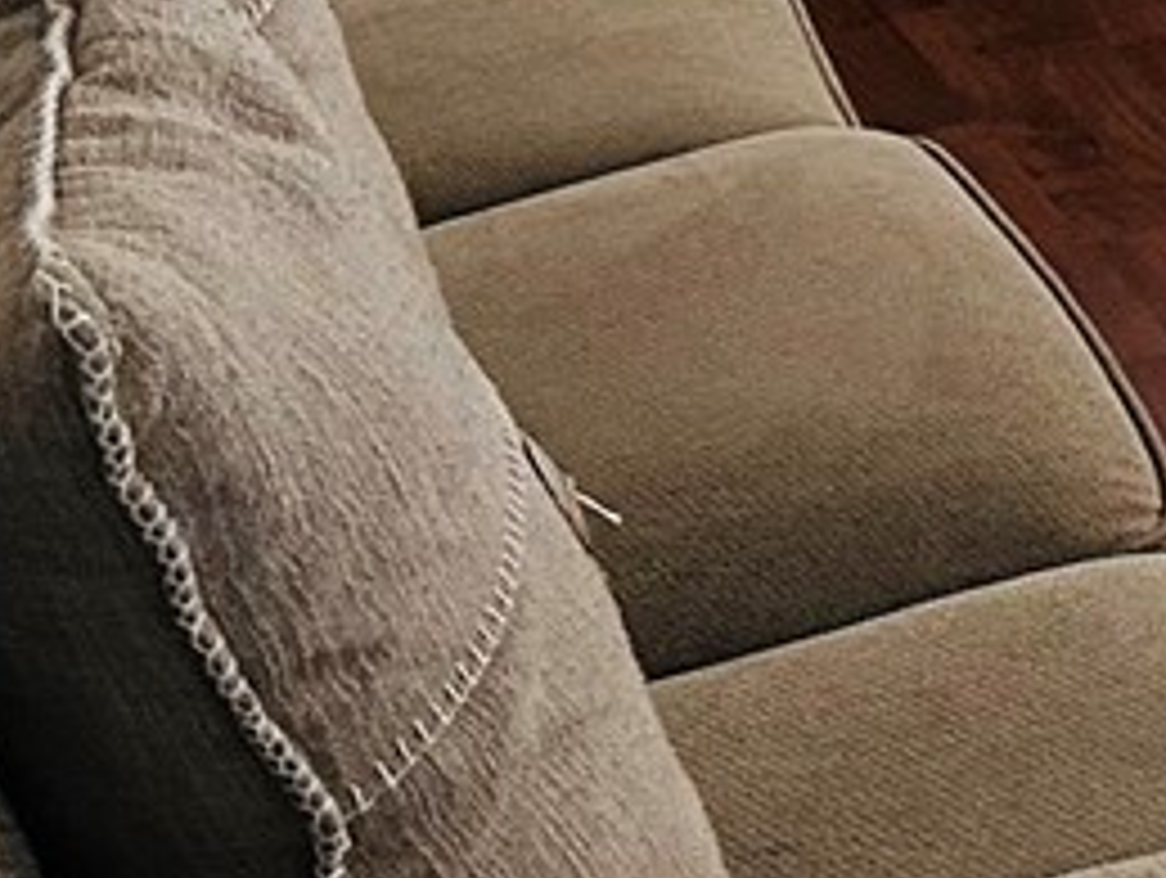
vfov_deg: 9.1
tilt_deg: -5.1
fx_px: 4992
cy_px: -1216
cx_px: 2170
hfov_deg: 12.1
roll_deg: -0.6
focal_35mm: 148
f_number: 1.78
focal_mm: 6.86
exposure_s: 1/60
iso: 250
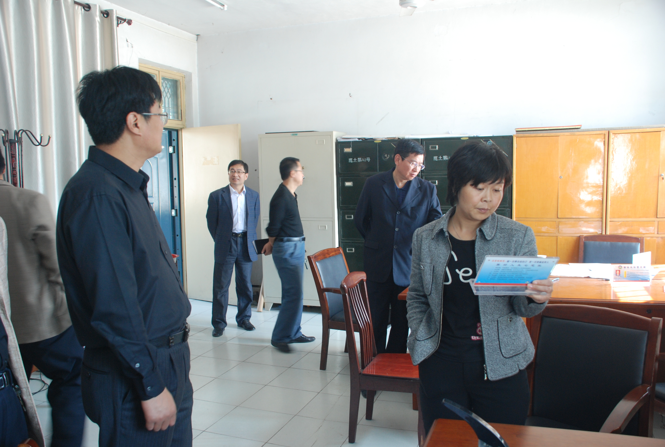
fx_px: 555
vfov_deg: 43.8
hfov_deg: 61.8
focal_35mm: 30
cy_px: 224
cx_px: 332
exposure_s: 1/20
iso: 400
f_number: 3.8
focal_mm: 20
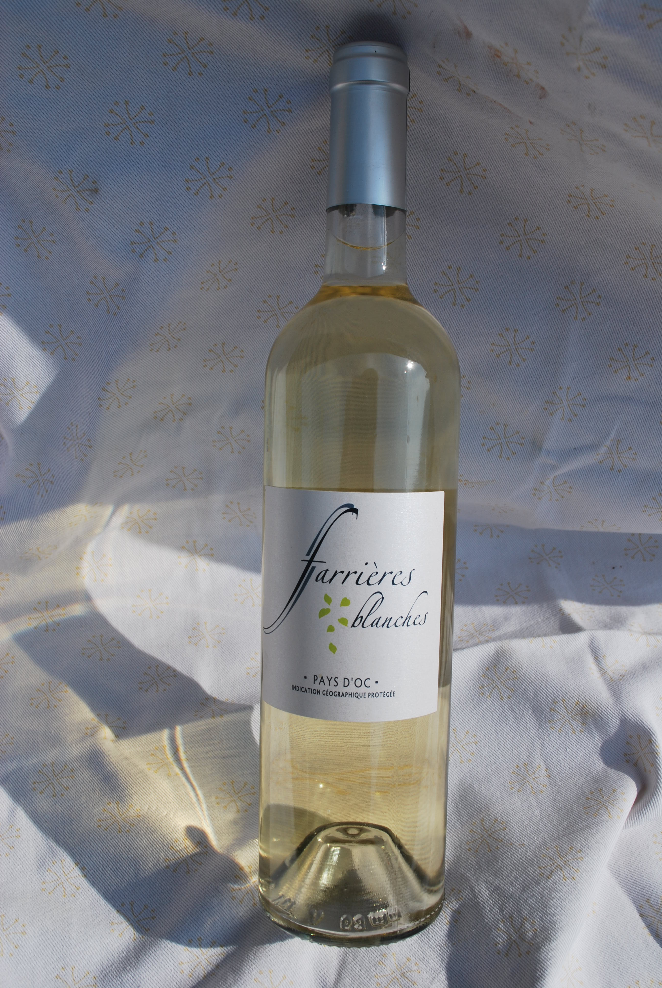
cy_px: 494
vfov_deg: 53.1
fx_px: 990
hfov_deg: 37.0
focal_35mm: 36
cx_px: 331
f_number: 9
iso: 100
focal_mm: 24
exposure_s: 1/320
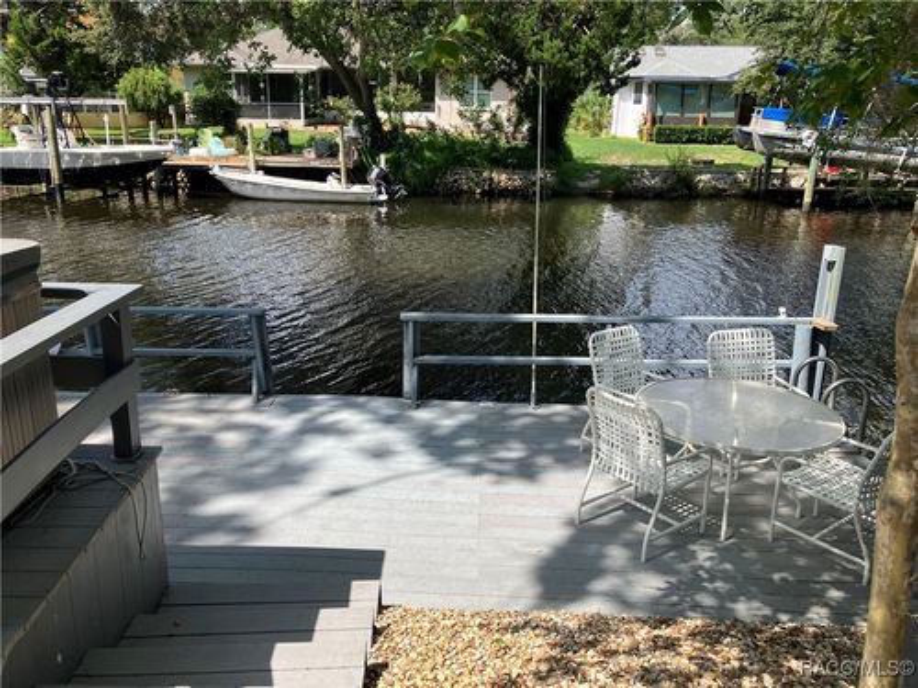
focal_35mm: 28
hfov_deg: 63.4
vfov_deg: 49.7
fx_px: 743
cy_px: 344
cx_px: 459
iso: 32
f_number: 1.8
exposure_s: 1/1104
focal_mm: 3.99
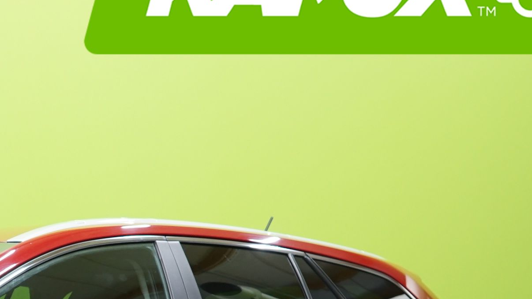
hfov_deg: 18.9
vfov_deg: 11.0
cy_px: 428
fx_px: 1495
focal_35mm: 106
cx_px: -134
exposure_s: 1/20
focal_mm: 31
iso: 640
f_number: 4.5
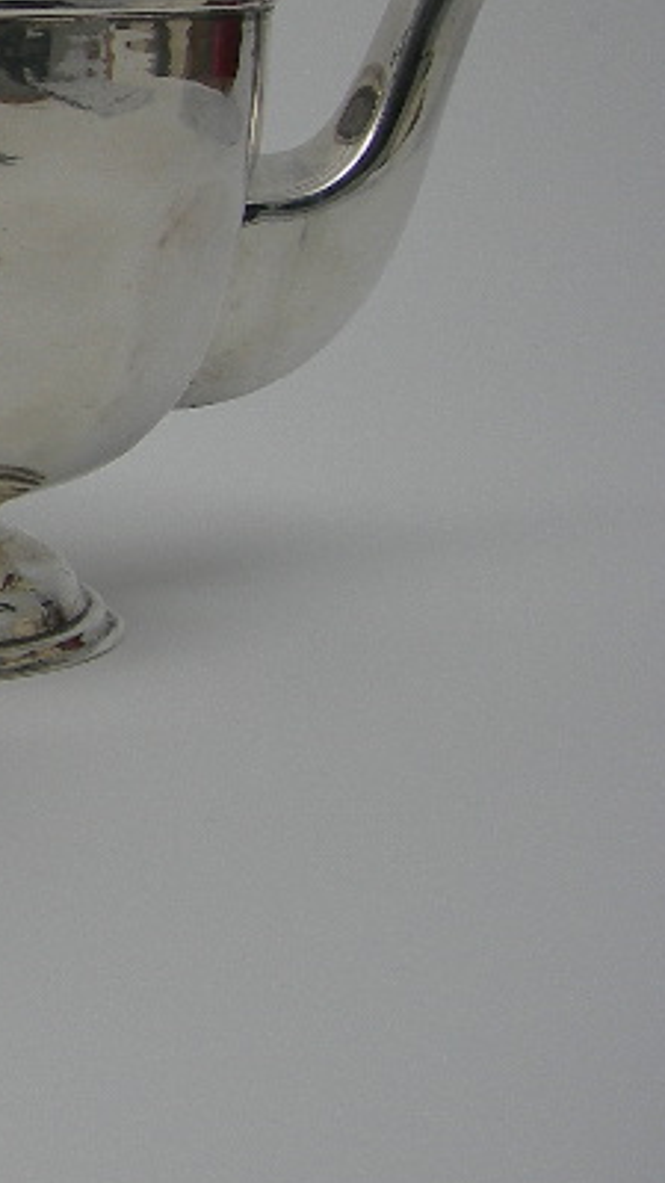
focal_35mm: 106
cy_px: 251
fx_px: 3323
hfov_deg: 10.3
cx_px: -801
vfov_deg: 20.0
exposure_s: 1/69
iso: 50
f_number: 2.8
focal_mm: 7.8
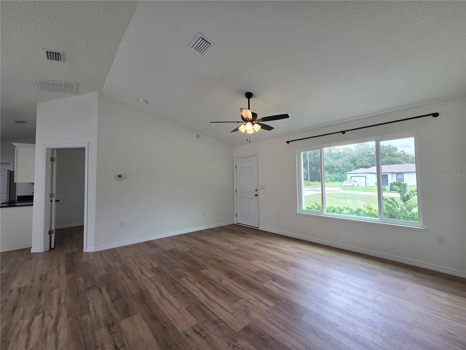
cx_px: 233
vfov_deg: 89.9
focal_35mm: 13
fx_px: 175
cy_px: 175
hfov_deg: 106.2
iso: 50
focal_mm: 2.2
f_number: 2.2
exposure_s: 1/120
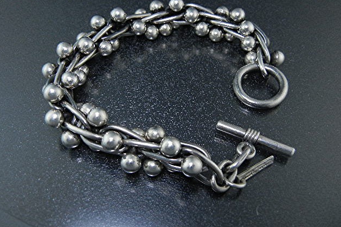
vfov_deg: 36.8
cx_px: 170
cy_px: 98
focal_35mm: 36
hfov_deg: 53.1
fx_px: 341
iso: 405
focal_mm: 6.2
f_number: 7.2
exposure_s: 1/30
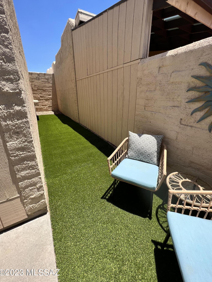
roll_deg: -0.2
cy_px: 135
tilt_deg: -17.0
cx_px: 112
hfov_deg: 85.6
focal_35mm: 14
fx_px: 114
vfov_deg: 102.0
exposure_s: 1/881
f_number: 1.8
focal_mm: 1.57
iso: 32
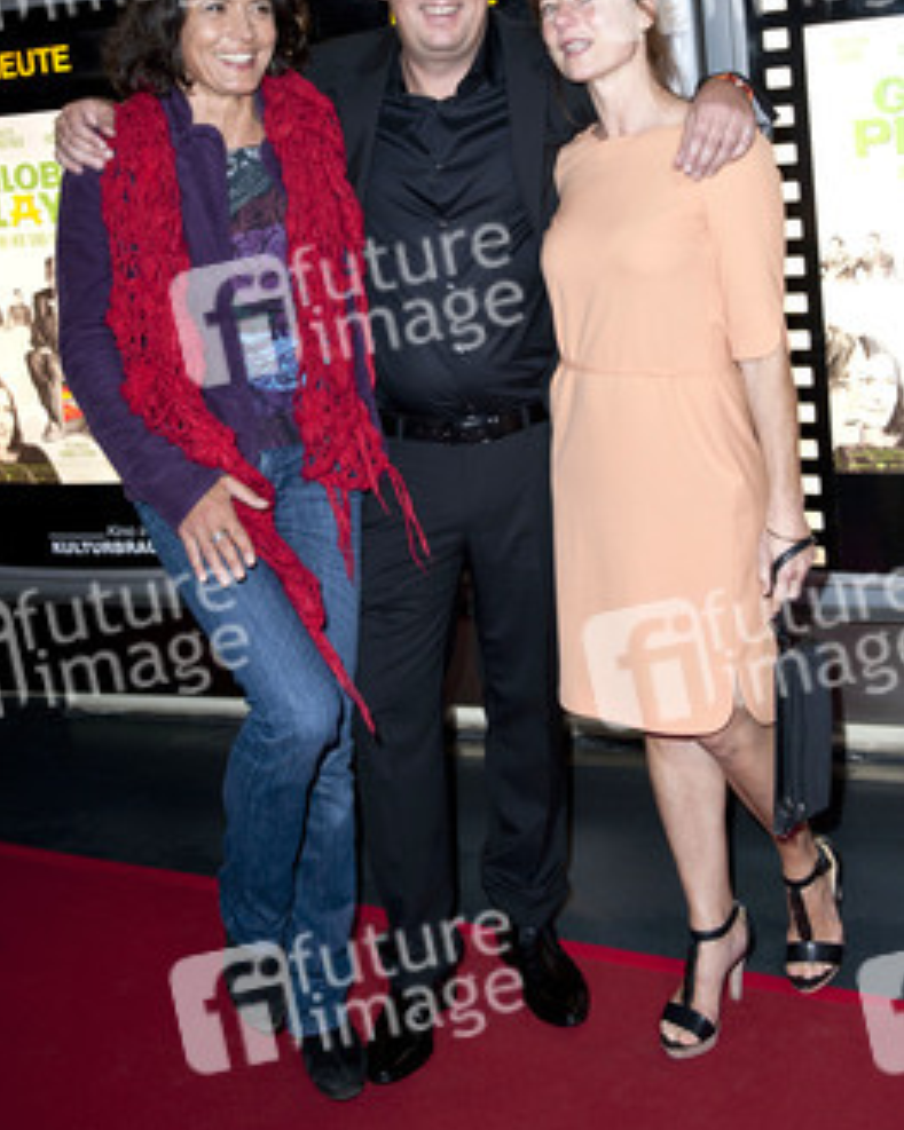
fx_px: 1338
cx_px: 449
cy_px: 477
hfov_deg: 37.3
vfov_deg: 45.7
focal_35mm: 40
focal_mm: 35
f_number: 5
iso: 800
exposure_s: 1/125
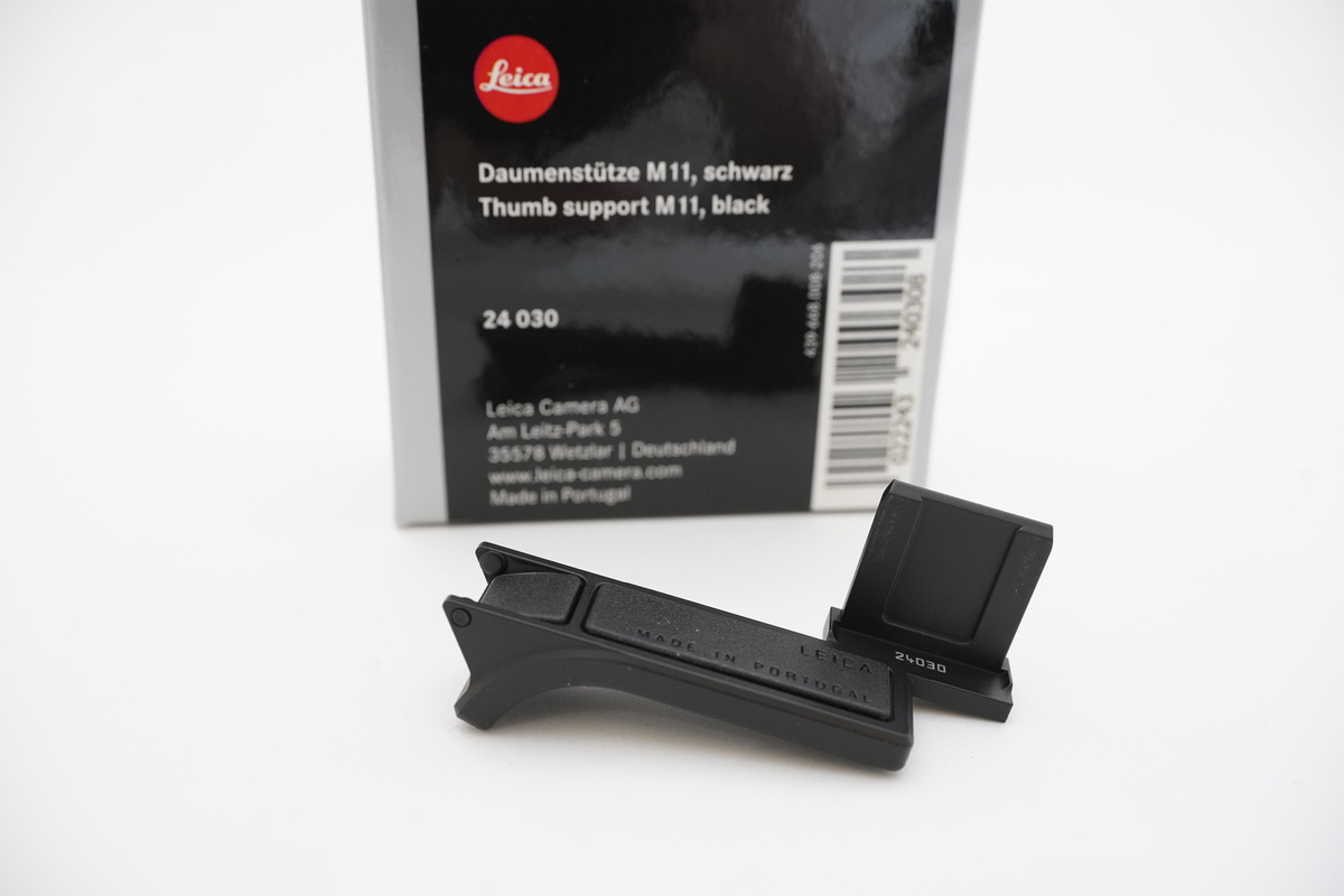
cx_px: 672
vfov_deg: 41.1
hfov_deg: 58.7
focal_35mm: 32
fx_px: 1195
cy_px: 448
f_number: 8
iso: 2000
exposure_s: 1/40
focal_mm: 32
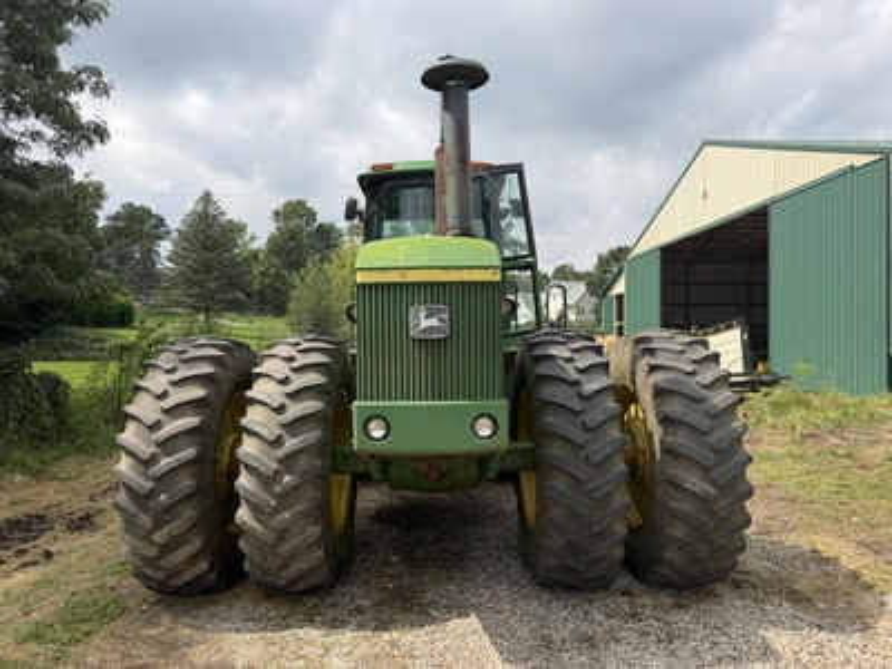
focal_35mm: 24
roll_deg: -0.6
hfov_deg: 71.6
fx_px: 618
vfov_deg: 56.8
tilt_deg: +0.9
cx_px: 446
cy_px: 334
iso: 80
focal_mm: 6.76
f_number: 1.78
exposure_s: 1/4167
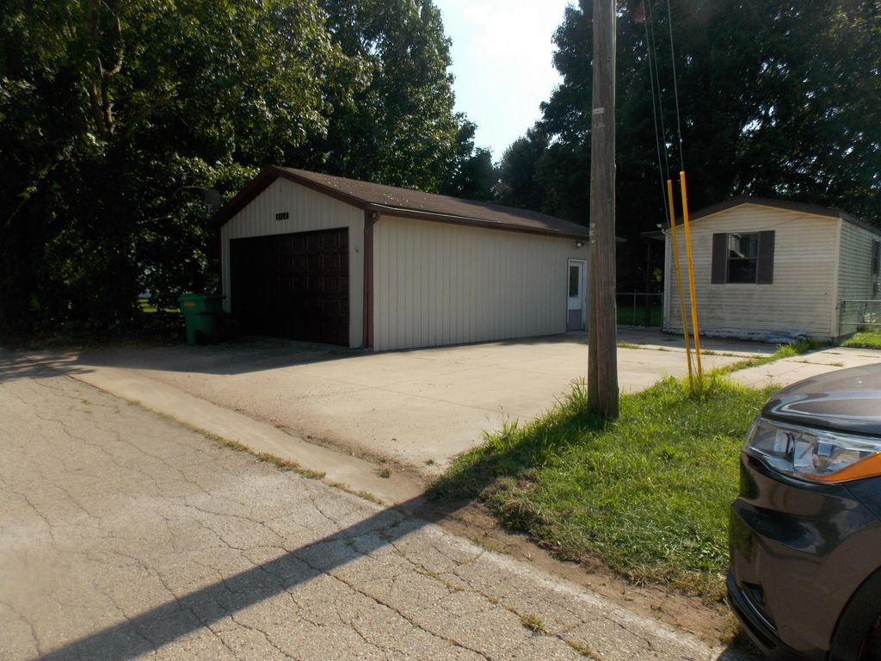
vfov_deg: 58.9
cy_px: 330
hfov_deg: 73.9
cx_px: 440
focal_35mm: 23
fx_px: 585
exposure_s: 1/1000
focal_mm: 4
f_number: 3.1
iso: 80
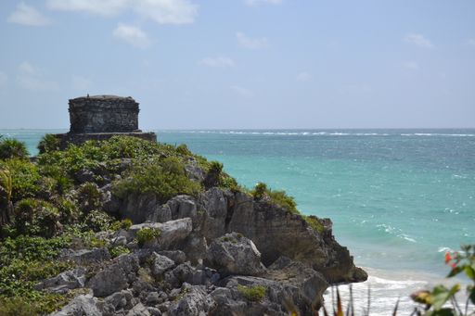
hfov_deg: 24.6
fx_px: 1088
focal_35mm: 82
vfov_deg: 16.5
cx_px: 238
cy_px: 158
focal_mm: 55
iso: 400
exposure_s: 1/1600
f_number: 5.6
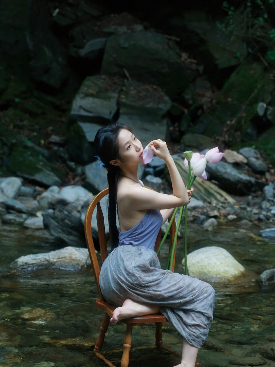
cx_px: 159
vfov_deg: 19.6
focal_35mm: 100
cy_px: 188
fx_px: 1059
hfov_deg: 14.8
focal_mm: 100
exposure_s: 1/400
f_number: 5
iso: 1000
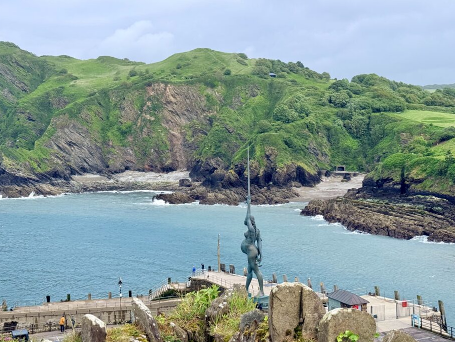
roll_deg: +1.8
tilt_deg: -1.8
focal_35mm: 54
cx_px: 224
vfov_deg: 27.0
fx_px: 710
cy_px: 168
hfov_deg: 35.5
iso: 64
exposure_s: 1/2762
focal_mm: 6.76
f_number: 1.78
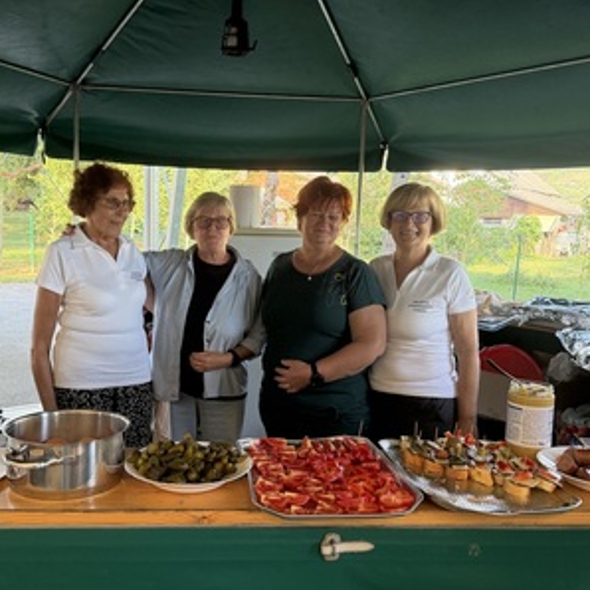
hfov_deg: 50.7
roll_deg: -1.6
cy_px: 297
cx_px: 234
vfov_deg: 51.1
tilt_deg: -6.7
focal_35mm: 32
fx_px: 617
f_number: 1.78
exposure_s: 1/225
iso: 200
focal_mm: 6.76
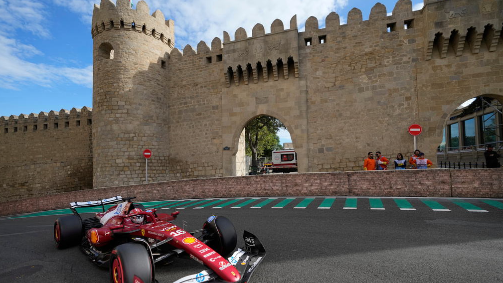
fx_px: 227
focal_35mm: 17
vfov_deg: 63.8
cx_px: 250
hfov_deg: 95.9
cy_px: 155
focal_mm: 16
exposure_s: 1/3200
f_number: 4
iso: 500
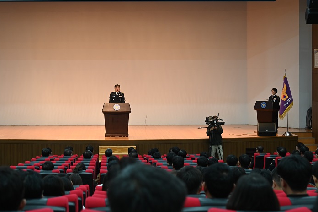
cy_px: 81
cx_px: 112
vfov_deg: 19.7
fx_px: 609
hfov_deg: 29.1
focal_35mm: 69
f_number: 4
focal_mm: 48
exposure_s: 1/125
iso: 800
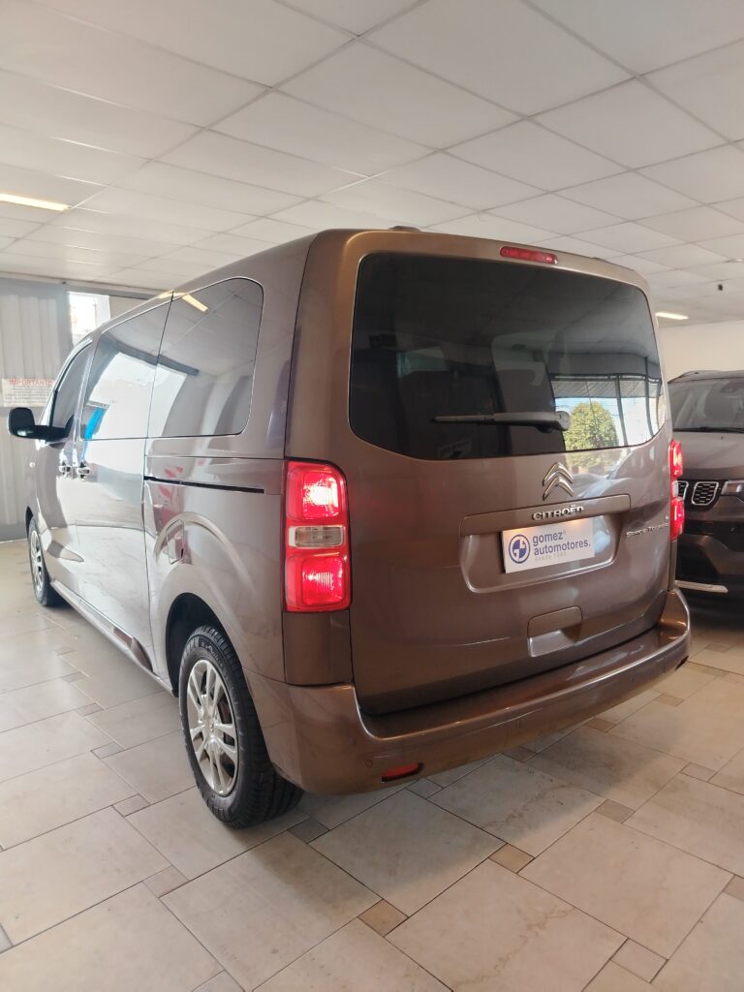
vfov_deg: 71.6
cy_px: 496
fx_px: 688
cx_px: 372
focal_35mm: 24
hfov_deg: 56.8
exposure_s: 1/50
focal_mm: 5.25
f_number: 1.75
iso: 416
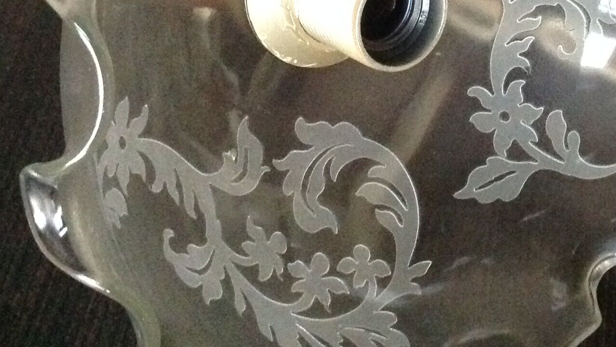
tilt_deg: -54.5
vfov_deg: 15.4
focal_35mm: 77
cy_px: -4
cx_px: 478
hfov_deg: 27.1
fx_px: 1258
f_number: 2.4
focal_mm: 4.28
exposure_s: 1/15
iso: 800
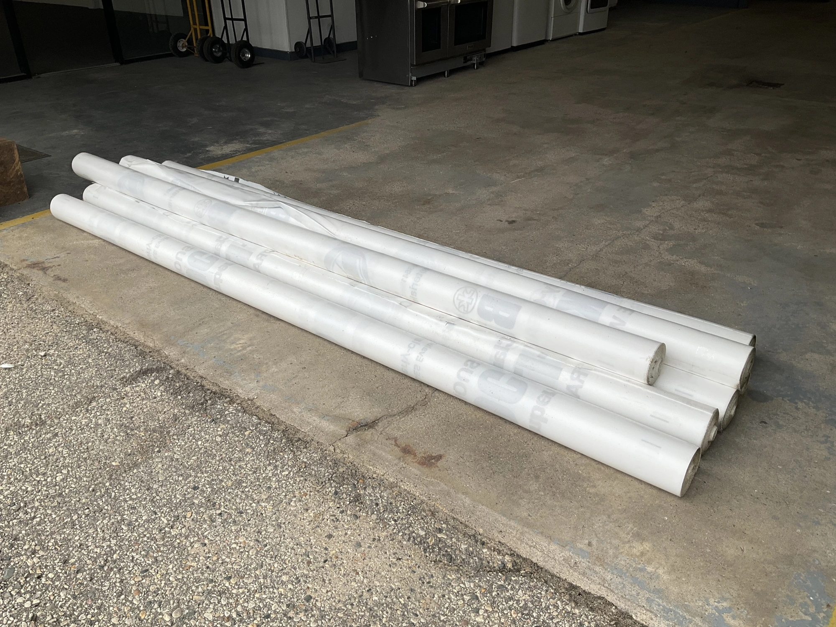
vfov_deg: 48.2
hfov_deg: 61.7
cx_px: 418
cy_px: 314
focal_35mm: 29
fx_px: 700
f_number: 1.8
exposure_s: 1/338
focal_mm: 3
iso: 25
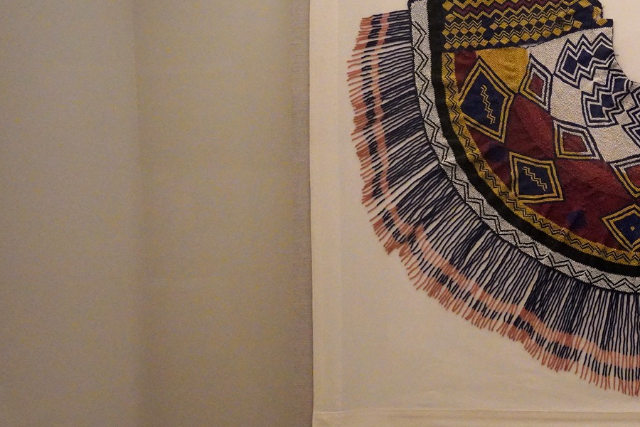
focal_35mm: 80
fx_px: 1422
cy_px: 334
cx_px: 693
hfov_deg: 23.8
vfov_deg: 16.9
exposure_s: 1/100
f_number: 5
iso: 12800
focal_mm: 36
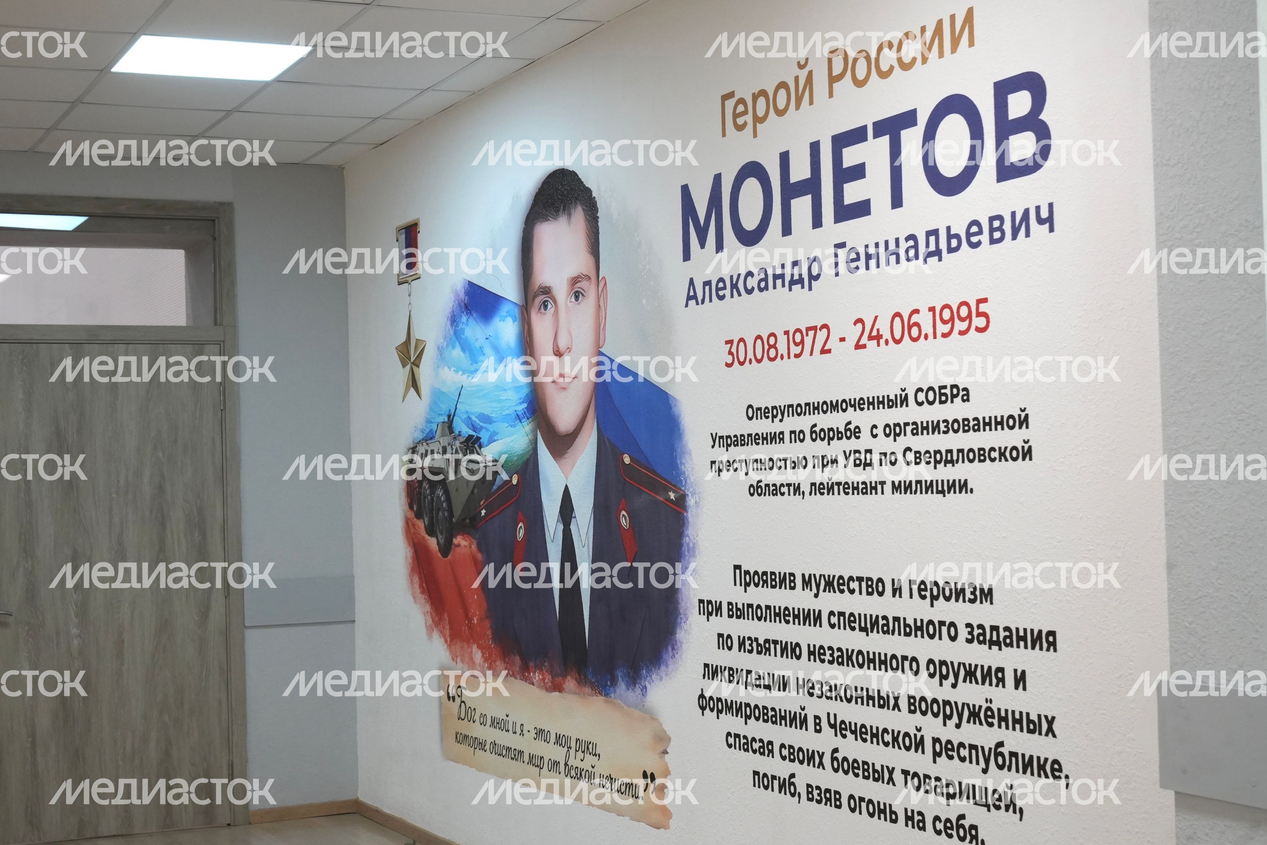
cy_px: 422
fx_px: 1830
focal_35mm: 52
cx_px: 634
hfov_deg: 38.2
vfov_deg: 26.0
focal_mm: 52
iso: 2000
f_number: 8
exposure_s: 1/125
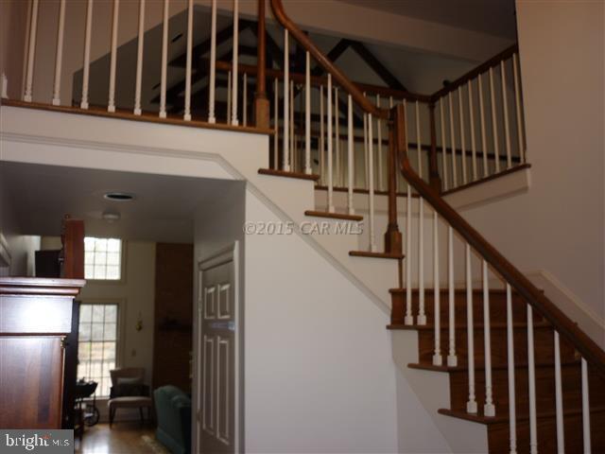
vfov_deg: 42.9
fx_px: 577
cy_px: 227
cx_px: 302
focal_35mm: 33
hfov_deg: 55.4
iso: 100
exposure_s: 1/30
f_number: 2.8
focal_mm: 5.5
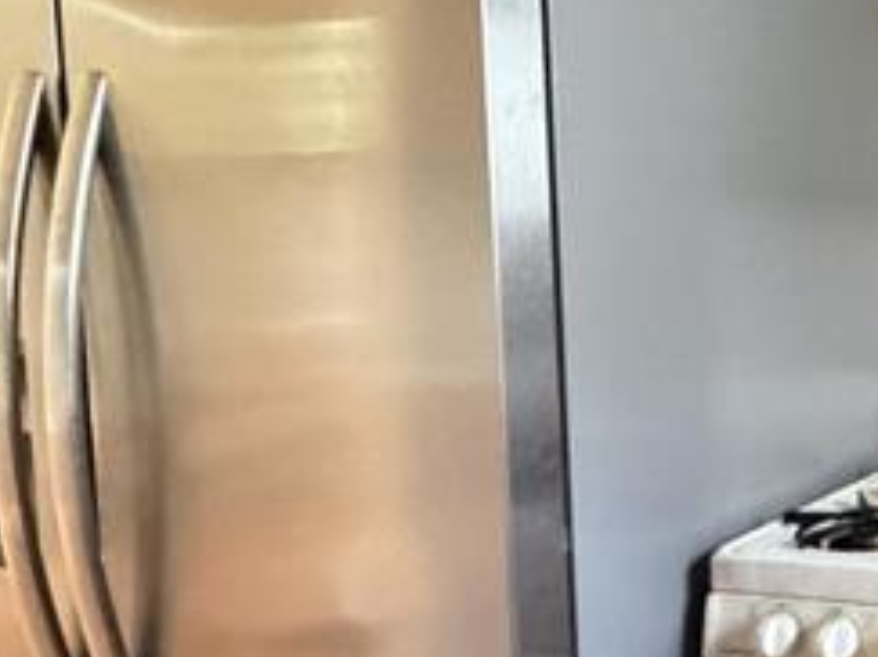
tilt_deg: -5.5
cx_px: 1160
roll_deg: -0.1
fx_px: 1496
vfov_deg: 24.8
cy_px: 267
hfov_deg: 27.1
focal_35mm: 59
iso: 1600
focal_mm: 2.22
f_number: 2.2
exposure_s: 1/31
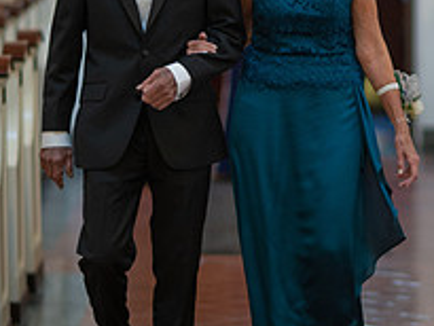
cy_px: 133
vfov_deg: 5.2
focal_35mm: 285
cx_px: 270
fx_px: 3575
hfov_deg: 6.9
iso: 1600
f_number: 2
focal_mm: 135
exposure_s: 1/250
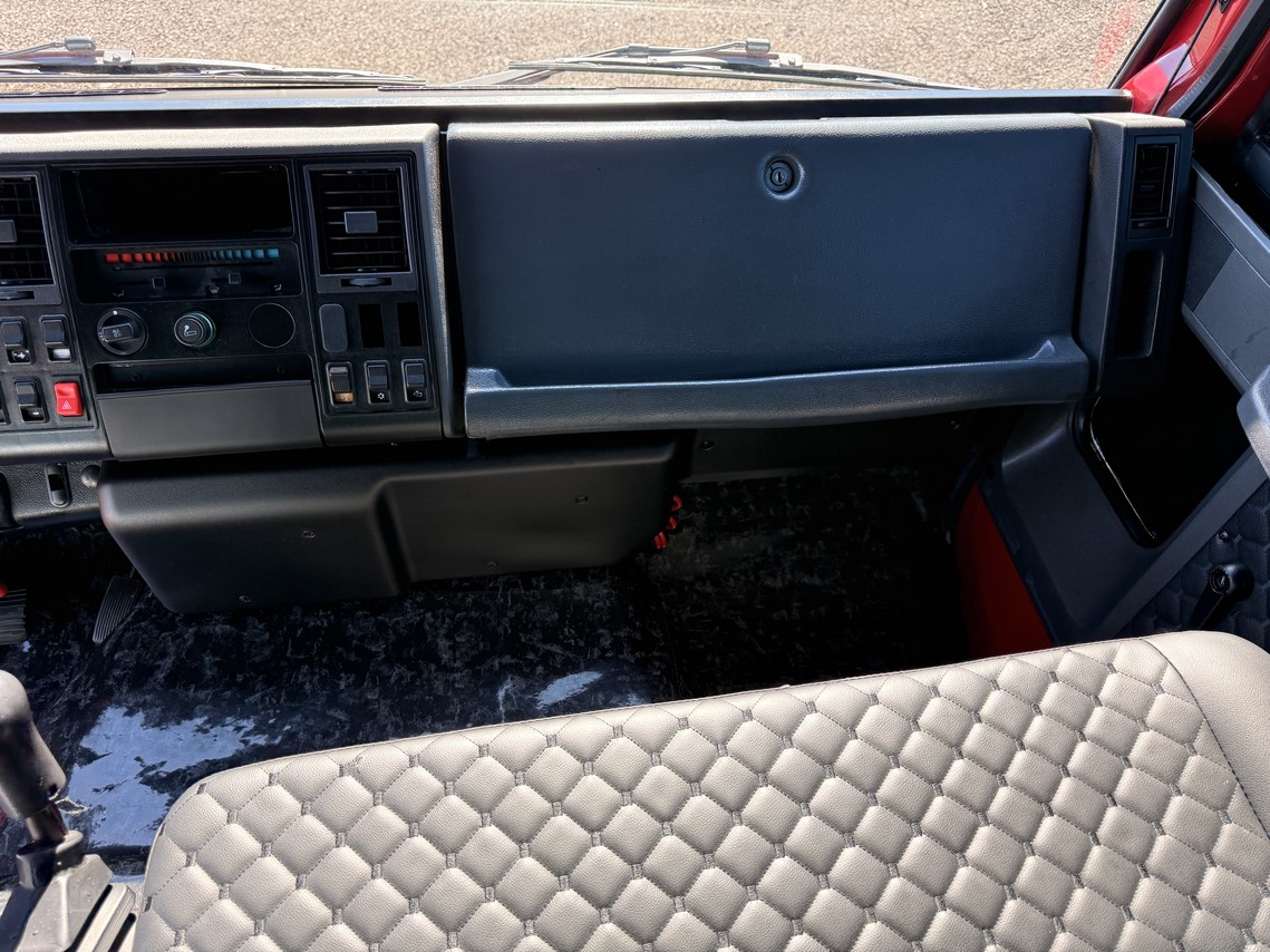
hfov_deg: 71.6
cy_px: 476
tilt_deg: -51.0
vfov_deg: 56.8
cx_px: 635
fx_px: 880
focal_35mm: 24
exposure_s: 1/252
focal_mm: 6.76
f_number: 1.78
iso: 100
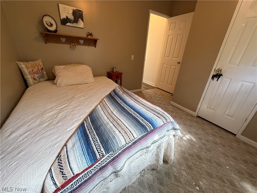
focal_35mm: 14
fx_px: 104
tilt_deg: -23.1
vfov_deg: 85.7
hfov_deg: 102.1
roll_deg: -3.9
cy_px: 96
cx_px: 128
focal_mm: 2.22
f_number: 2.2
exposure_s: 1/60
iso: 250
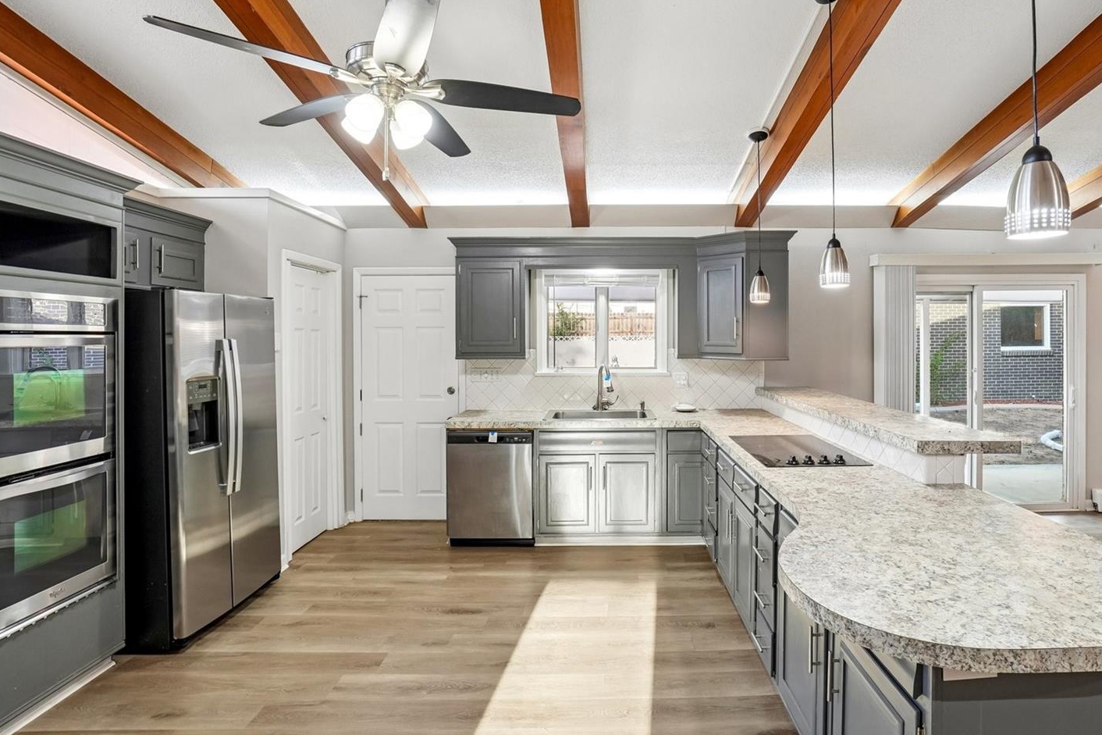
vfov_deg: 70.4
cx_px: 620
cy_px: 345
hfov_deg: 92.8
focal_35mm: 17
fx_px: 520
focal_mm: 10
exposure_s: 1/15
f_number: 8
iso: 400
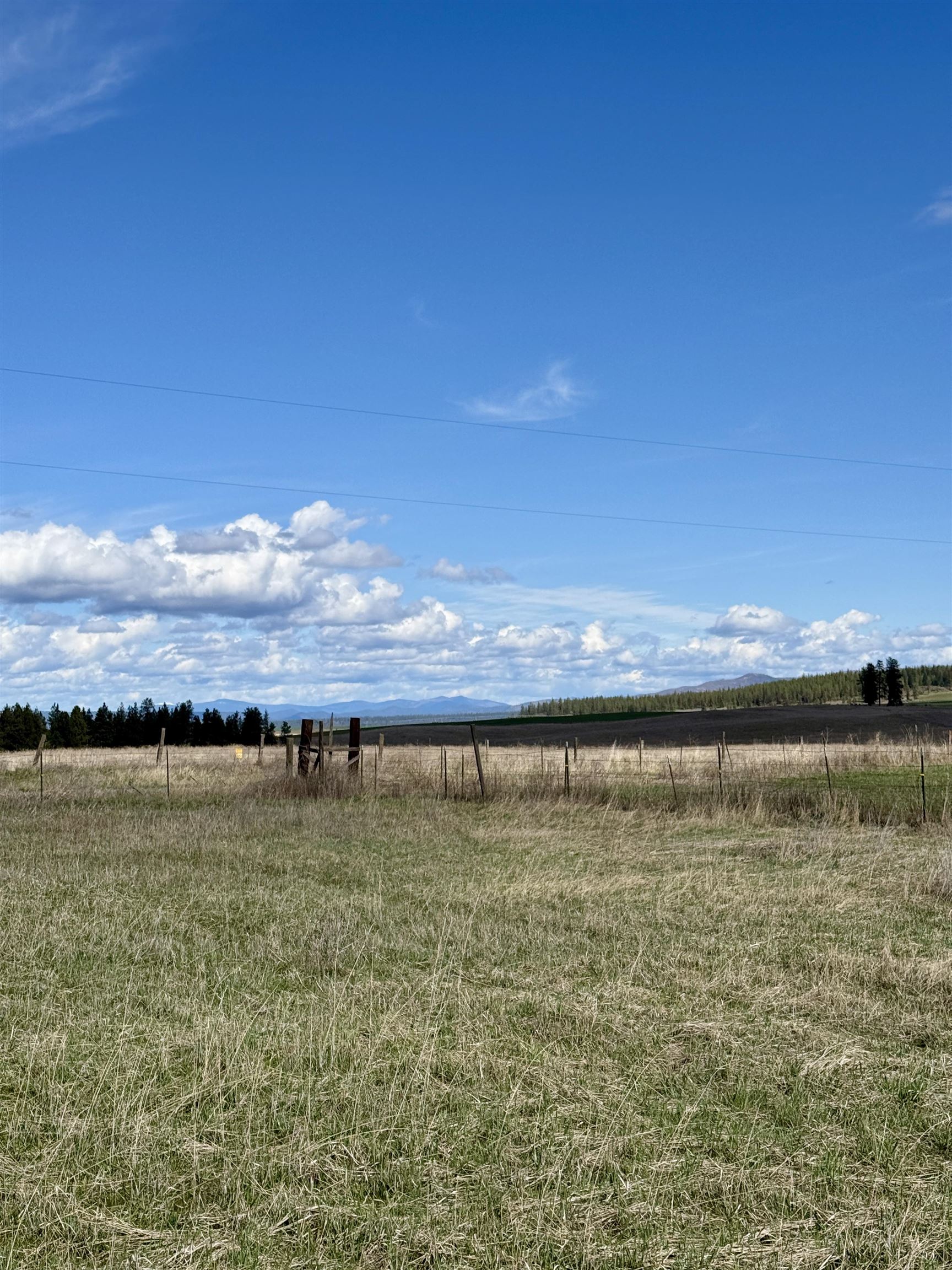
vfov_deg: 39.7
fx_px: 1760
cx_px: 476
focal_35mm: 48
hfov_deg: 30.3
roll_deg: +1.4
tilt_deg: +4.1
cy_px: 635
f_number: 1.78
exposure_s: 1/7874
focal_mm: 6.76
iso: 64
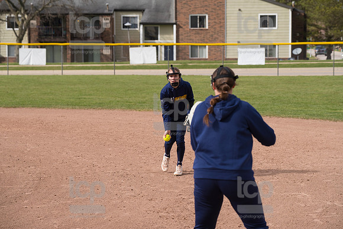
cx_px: 172
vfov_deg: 11.2
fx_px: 1163
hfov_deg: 16.8
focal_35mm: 122
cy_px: 114
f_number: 5.6
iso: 400
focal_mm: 122
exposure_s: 1/1600
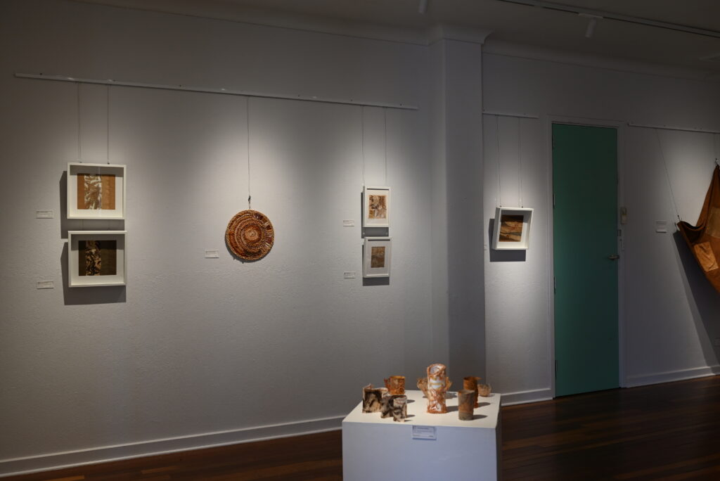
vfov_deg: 37.9
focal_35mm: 35
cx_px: 360
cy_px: 240
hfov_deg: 54.4
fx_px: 700
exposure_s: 1/250
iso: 400
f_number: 3.5
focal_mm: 35
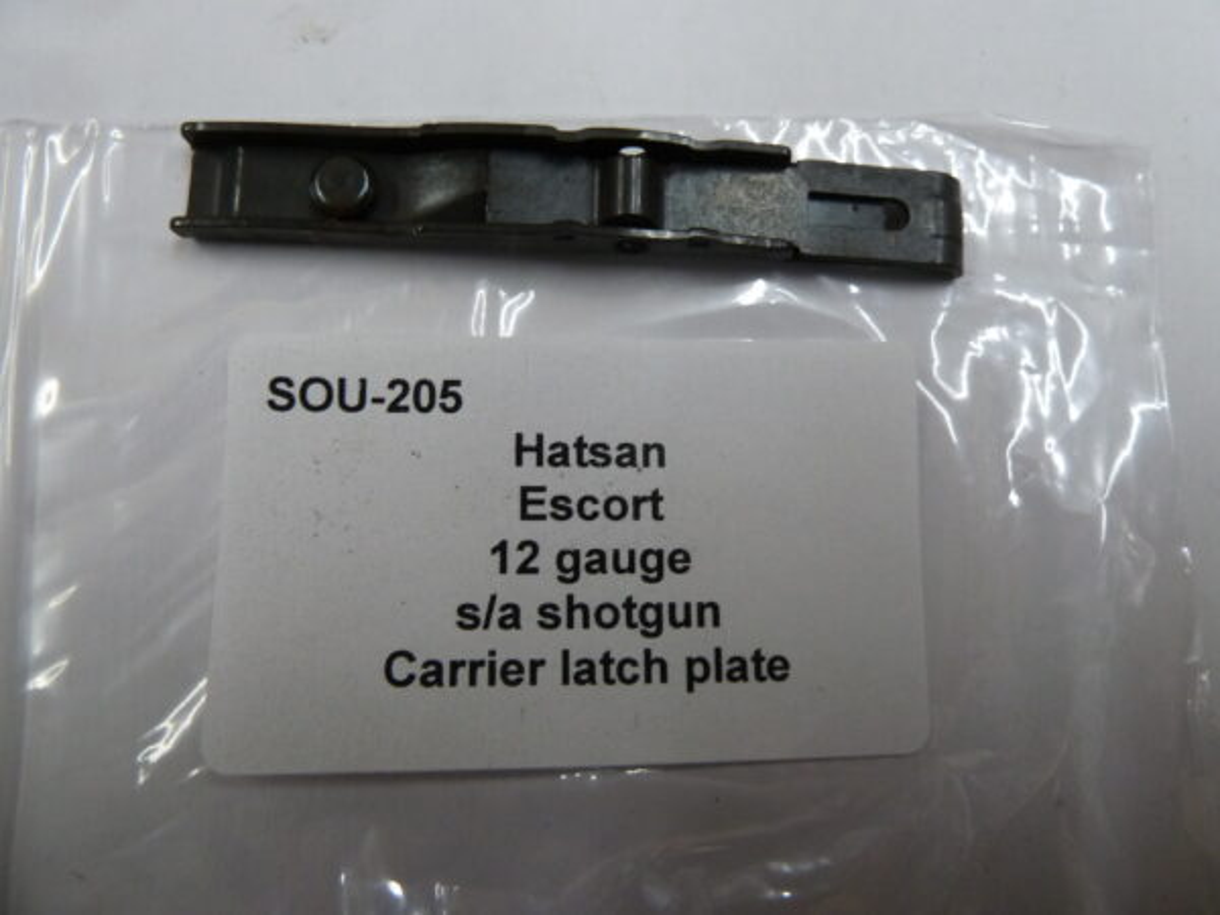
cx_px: 610
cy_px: 458
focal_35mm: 25
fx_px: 881
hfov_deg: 69.4
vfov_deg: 54.9
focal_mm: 4.1
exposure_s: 1/30
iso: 250
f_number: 3.3
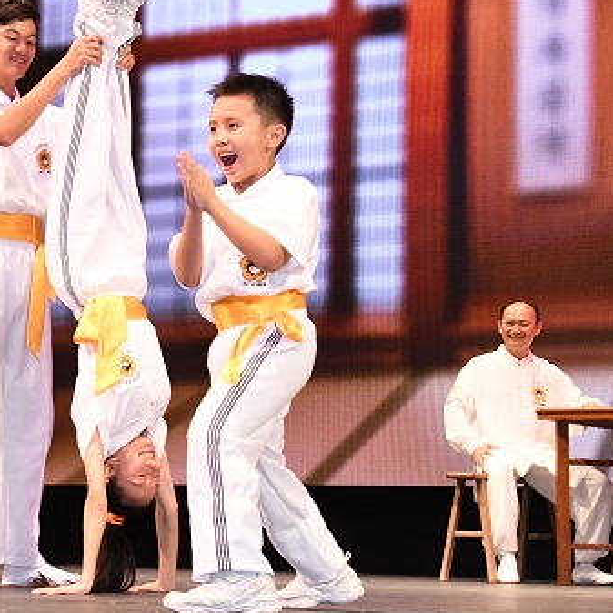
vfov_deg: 14.4
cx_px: 55
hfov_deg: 14.3
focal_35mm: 121
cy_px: 233
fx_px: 2424
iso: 5000
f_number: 7.1
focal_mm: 50
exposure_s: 1/250
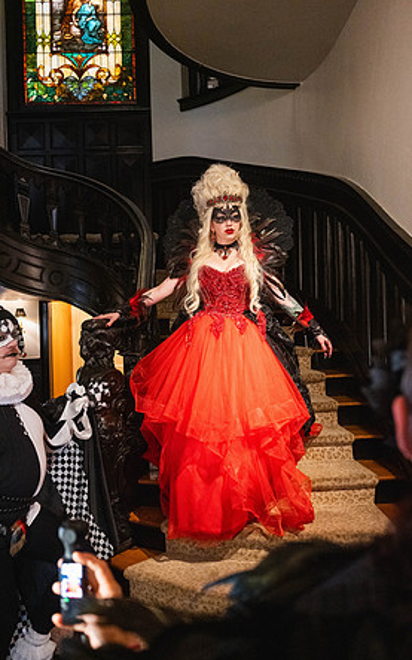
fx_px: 521
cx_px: 195
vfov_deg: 64.6
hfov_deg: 43.1
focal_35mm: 29
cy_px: 326
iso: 6400
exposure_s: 1/125
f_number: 3.5
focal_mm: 28
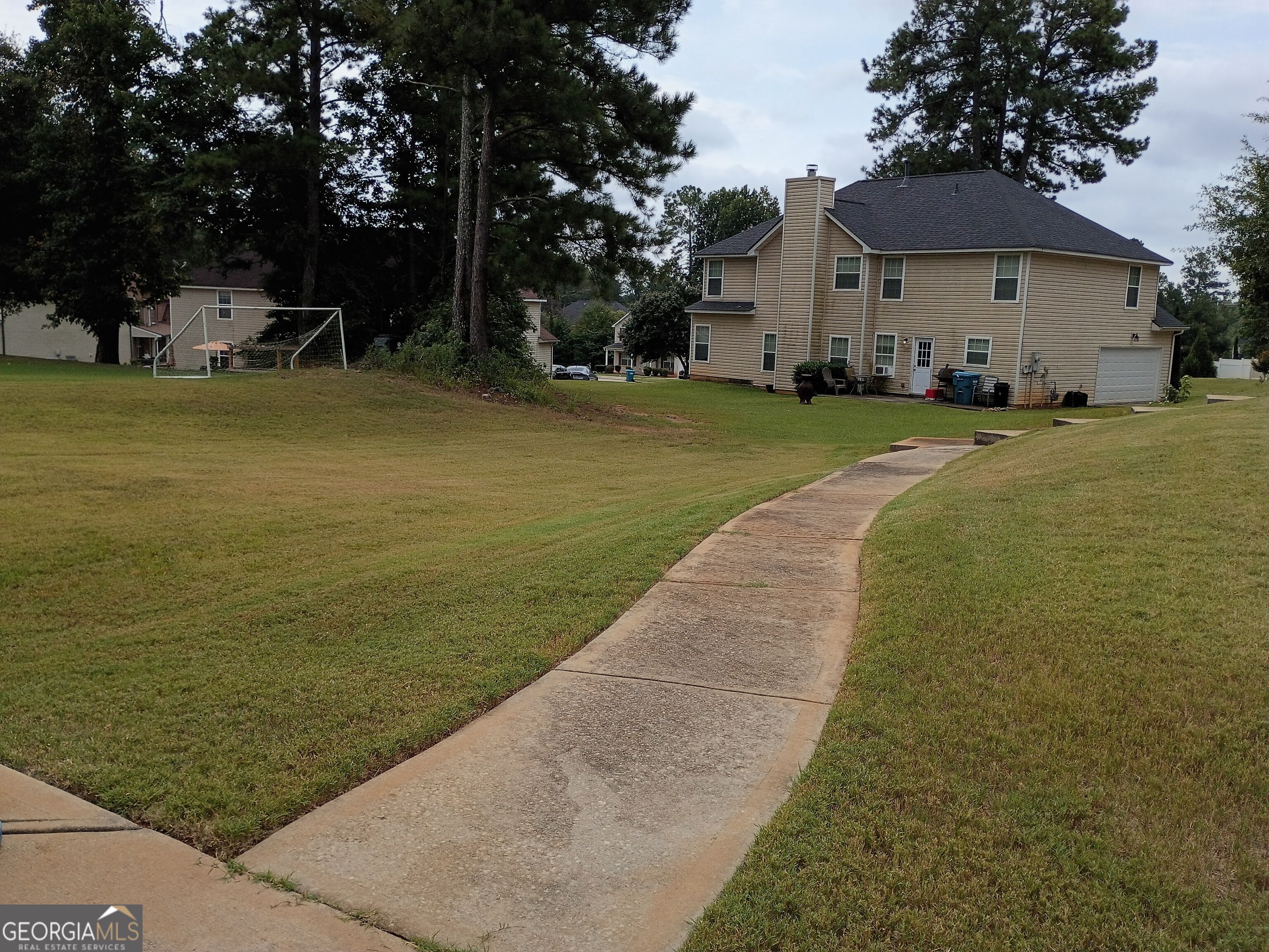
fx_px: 1063
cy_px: 476
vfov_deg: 48.2
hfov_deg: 61.7
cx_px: 634
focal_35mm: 29
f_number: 1.8
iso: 103
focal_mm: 4.27
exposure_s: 1/1730
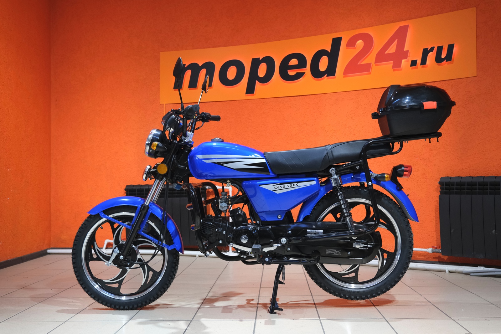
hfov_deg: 49.5
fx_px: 543
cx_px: 250
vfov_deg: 34.2
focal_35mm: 39
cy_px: 167
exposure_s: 1/100
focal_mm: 26
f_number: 4
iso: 1600
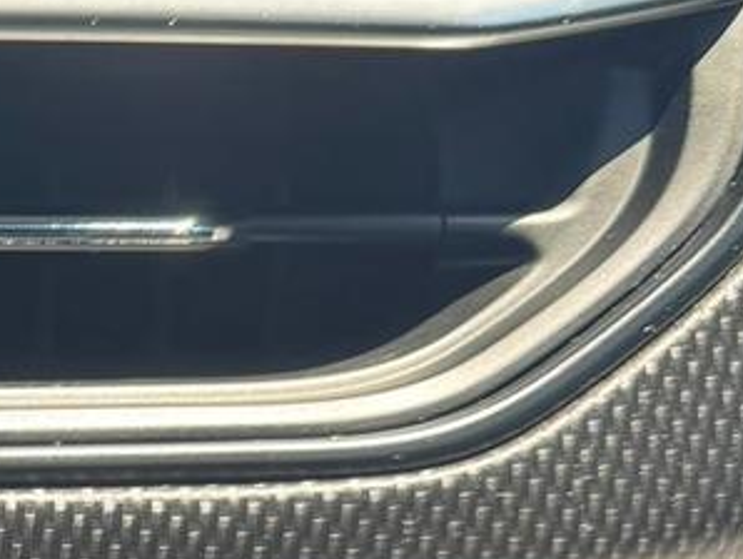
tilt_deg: -19.6
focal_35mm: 103
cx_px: -558
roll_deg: -2.1
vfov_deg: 14.0
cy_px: 664
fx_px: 2213
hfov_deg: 16.3
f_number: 1.78
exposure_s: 1/238
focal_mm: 6.76
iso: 100
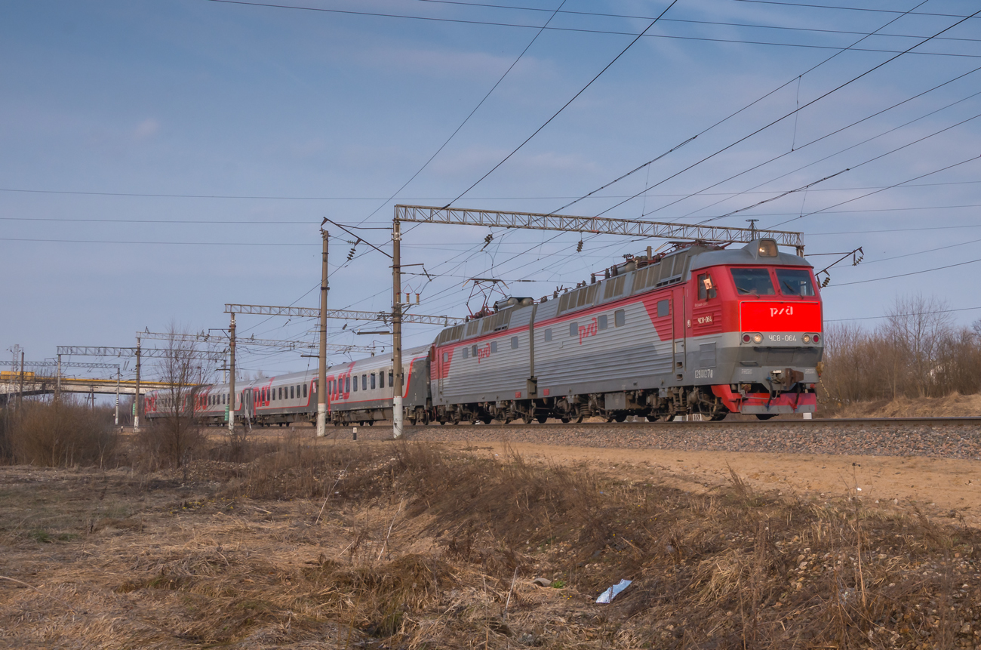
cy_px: 325
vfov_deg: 34.1
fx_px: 1061
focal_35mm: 39
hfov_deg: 49.6
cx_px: 490
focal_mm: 26
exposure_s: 1/640
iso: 400
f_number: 9
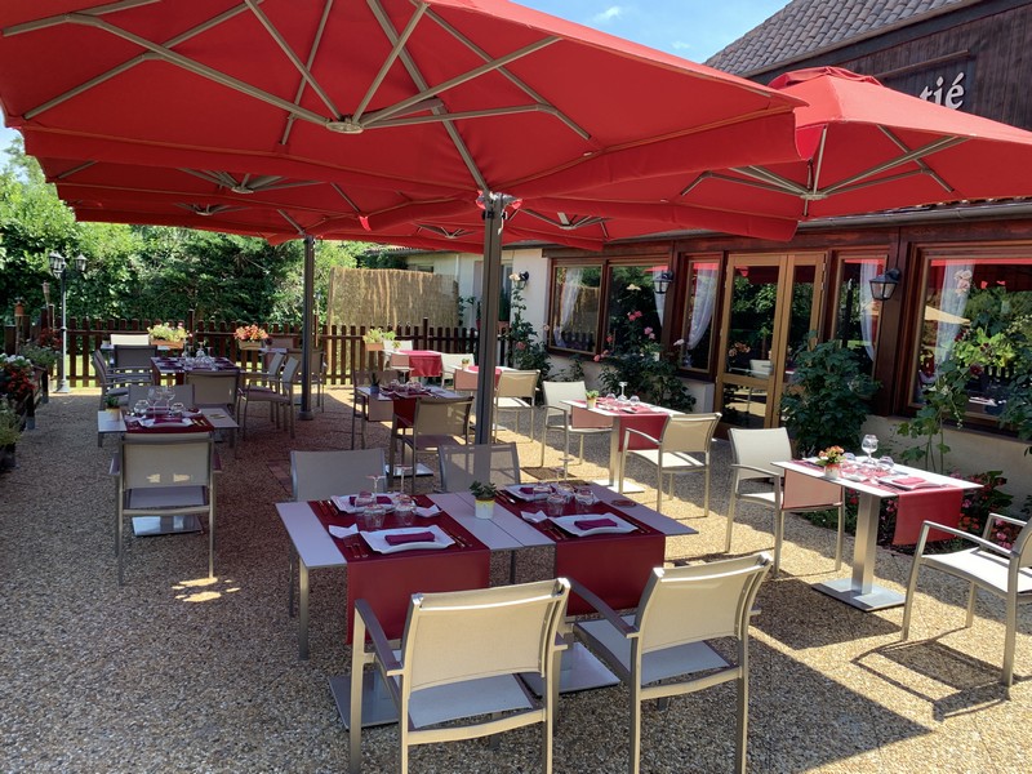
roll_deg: -3.8
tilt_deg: -6.3
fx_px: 775
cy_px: 387
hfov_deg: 67.3
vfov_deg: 53.1
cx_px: 516
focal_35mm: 26
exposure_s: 1/282
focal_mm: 4.25
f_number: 1.8
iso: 25
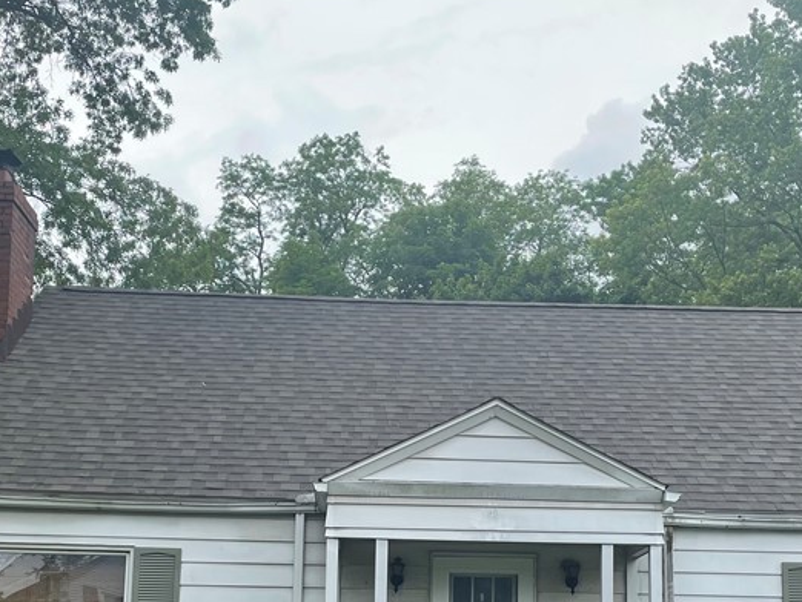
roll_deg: -0.5
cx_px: 427
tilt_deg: +6.3
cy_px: 554
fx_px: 1182
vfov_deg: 27.4
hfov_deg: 37.5
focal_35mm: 51
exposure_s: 1/1261
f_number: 1.6
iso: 32
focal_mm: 4.2
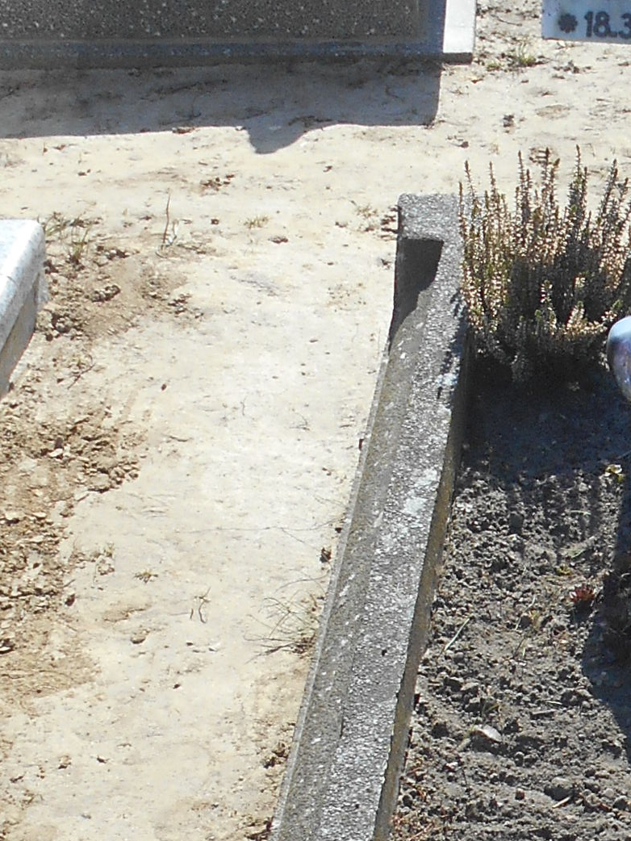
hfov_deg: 15.7
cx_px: 735
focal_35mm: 91
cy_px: 711
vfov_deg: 21.2
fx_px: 2211
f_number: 3.2
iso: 80
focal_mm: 4.6
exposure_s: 1/500
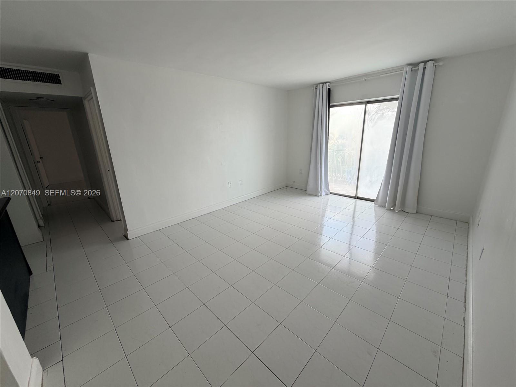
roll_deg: +1.7
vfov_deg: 85.7
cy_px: 194
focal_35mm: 14
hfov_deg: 102.1
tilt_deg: -16.6
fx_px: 209
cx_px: 258
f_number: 2.2
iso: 64
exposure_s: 1/121
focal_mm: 2.22
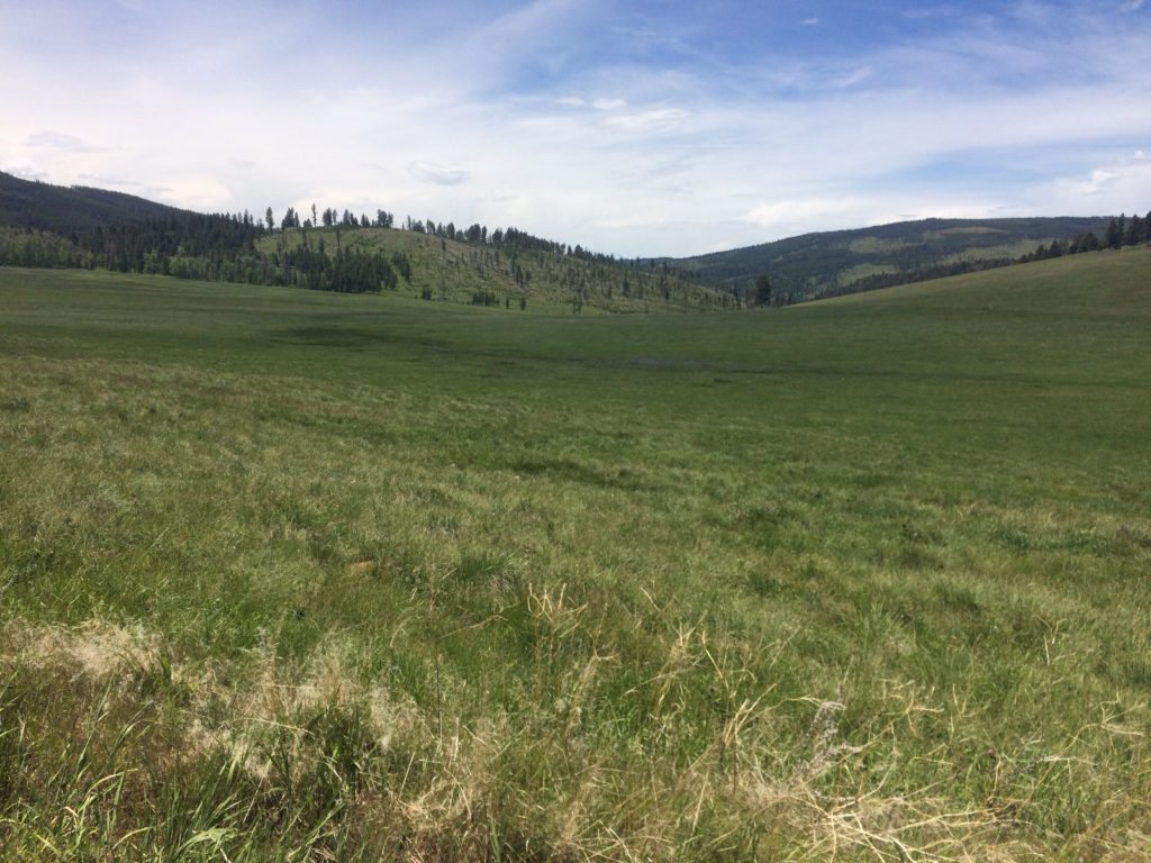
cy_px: 432
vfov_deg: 48.2
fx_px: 964
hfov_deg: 61.7
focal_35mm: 29
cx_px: 576
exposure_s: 1/3165
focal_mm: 4.15
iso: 32
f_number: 2.2
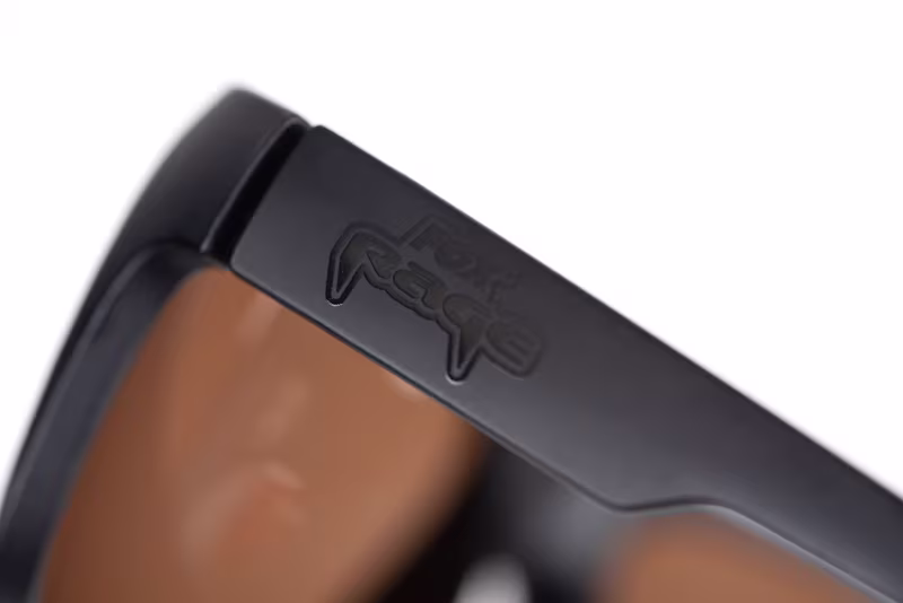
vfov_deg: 13.1
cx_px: 452
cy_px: 302
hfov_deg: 19.4
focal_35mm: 105
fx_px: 2635
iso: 160
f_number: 13
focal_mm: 105
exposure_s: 1/160
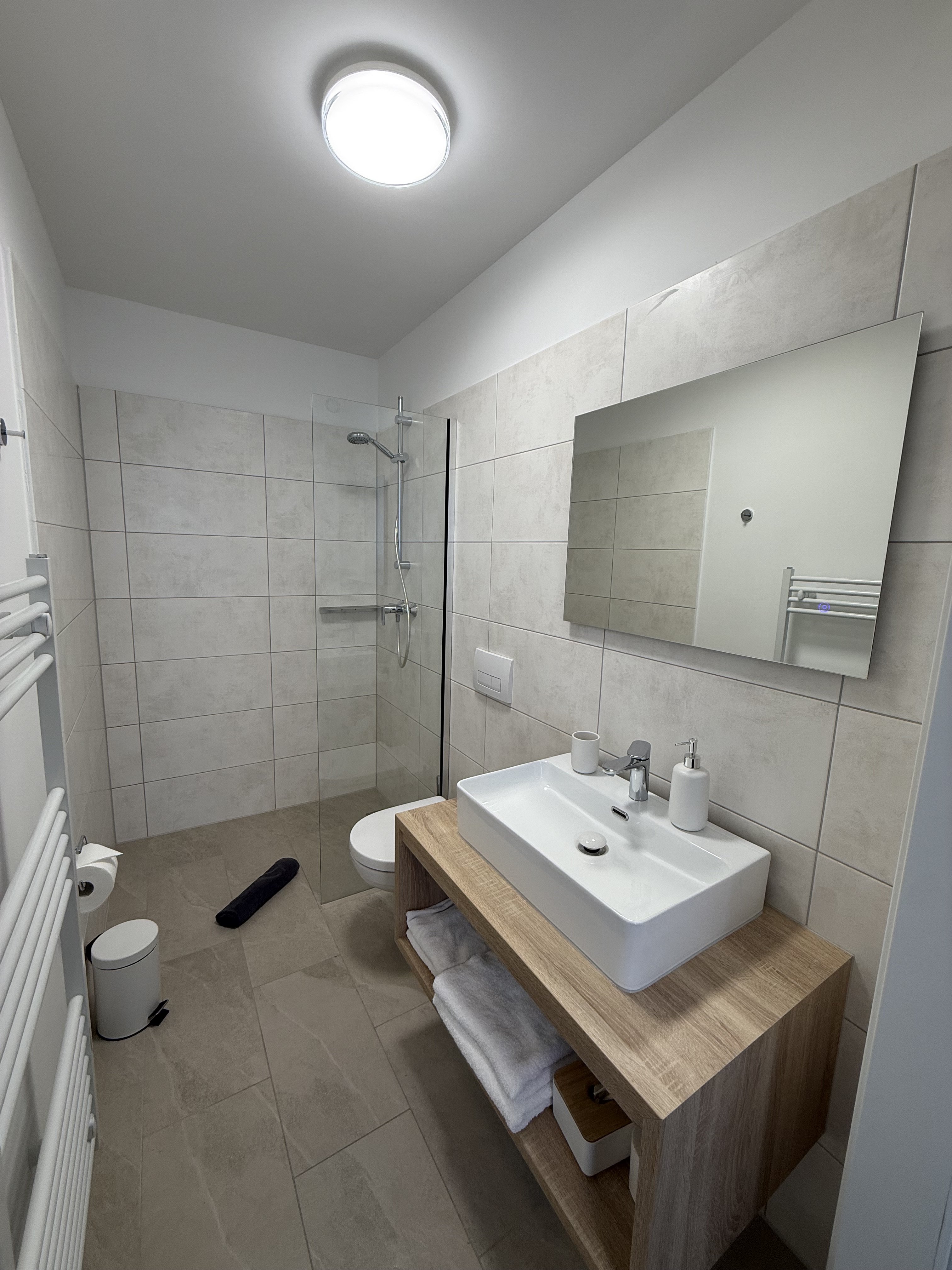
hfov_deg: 85.7
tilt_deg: -8.1
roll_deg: -2.6
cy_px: 635
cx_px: 476
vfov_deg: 102.1
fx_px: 513
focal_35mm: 14
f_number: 2.2
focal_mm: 2.22
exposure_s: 1/99
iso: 64
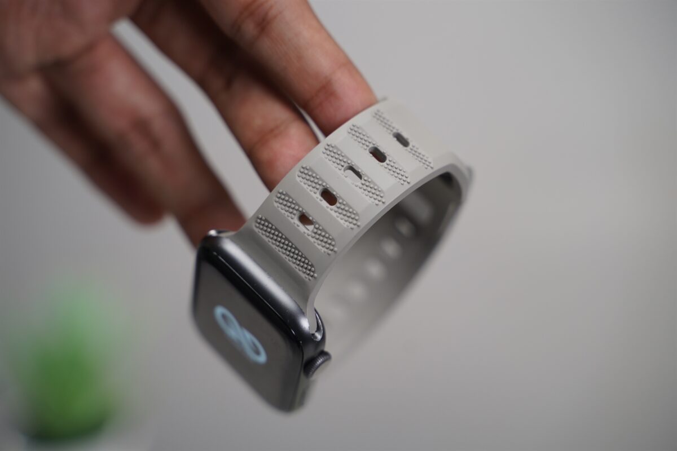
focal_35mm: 75
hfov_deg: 27.0
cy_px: 226
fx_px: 1410
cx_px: 338
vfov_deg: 18.2
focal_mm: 75
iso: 640
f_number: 4
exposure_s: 1/90
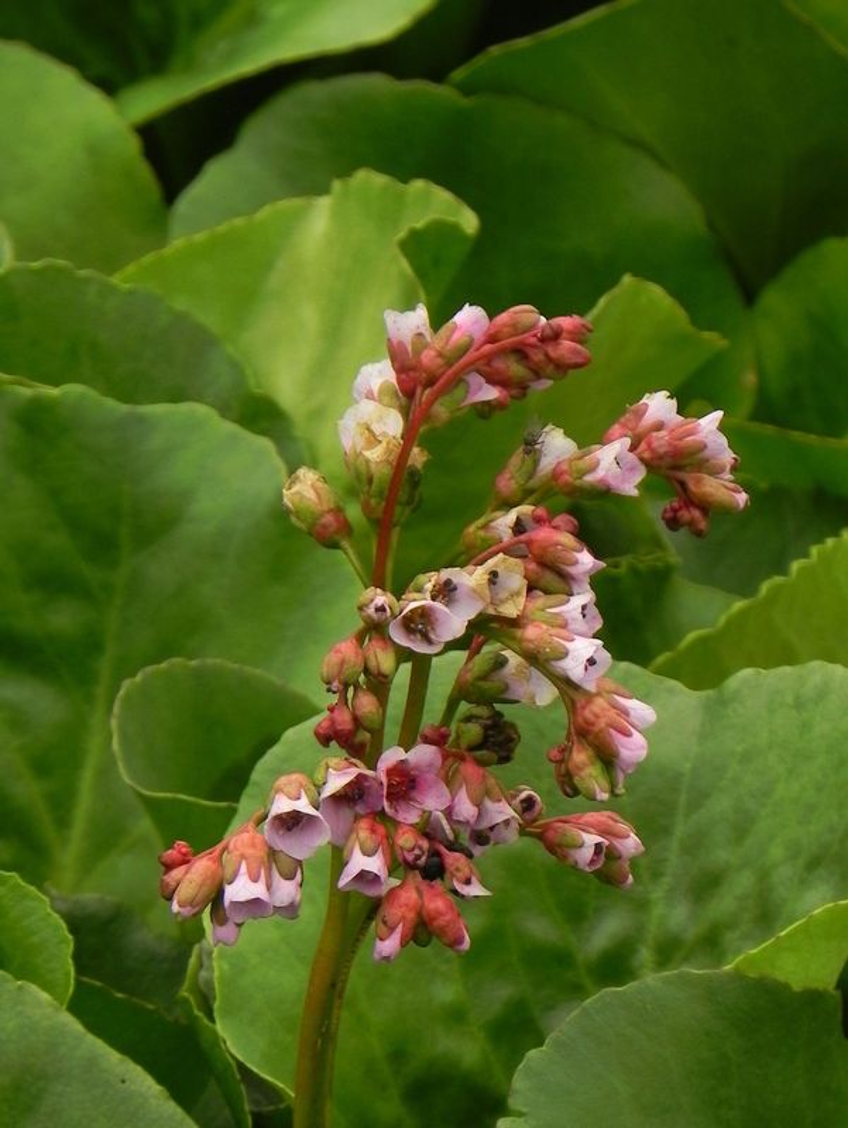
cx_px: 424
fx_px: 8059
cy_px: 564
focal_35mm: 247
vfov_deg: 8.0
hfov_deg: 6.0
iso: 160
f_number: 5
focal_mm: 44
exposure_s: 1/320
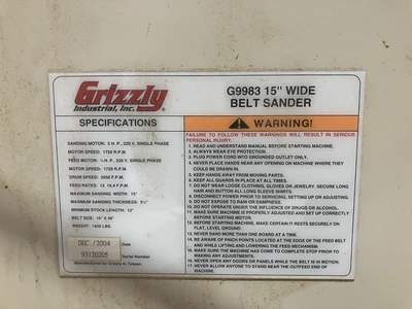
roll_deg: -1.1
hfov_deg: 63.4
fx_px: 333
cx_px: 206
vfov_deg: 49.7
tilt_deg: -5.1
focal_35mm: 28
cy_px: 154
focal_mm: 3.99
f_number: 1.8
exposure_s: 1/60
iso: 125
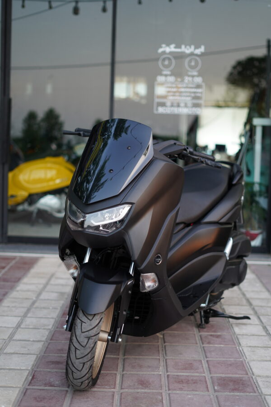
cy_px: 204
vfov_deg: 39.6
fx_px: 565
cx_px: 136
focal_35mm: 50
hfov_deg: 27.0
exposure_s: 1/100
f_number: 1.8
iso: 200
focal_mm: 50
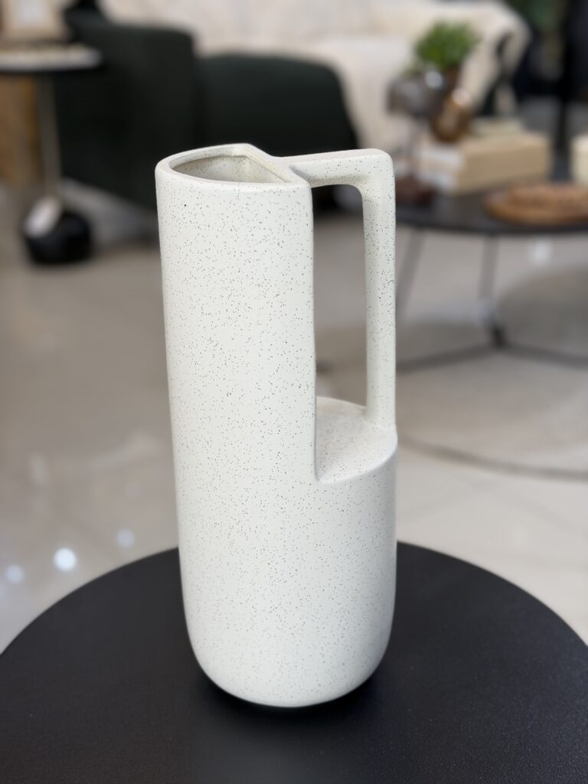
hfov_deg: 30.3
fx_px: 1087
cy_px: 392
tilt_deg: -22.0
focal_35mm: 48
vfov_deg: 39.7
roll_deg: -0.5
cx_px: 294
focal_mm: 6.76
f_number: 1.78
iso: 50
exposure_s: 1/60
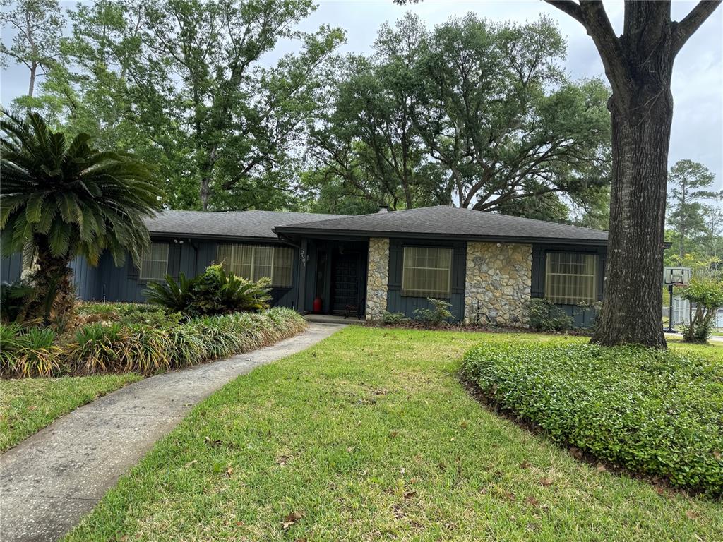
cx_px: 362
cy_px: 271
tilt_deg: +2.7
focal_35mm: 24
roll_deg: -4.4
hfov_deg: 71.6
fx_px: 501
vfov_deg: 56.8
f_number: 1.78
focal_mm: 6.76
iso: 80
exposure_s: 1/1059
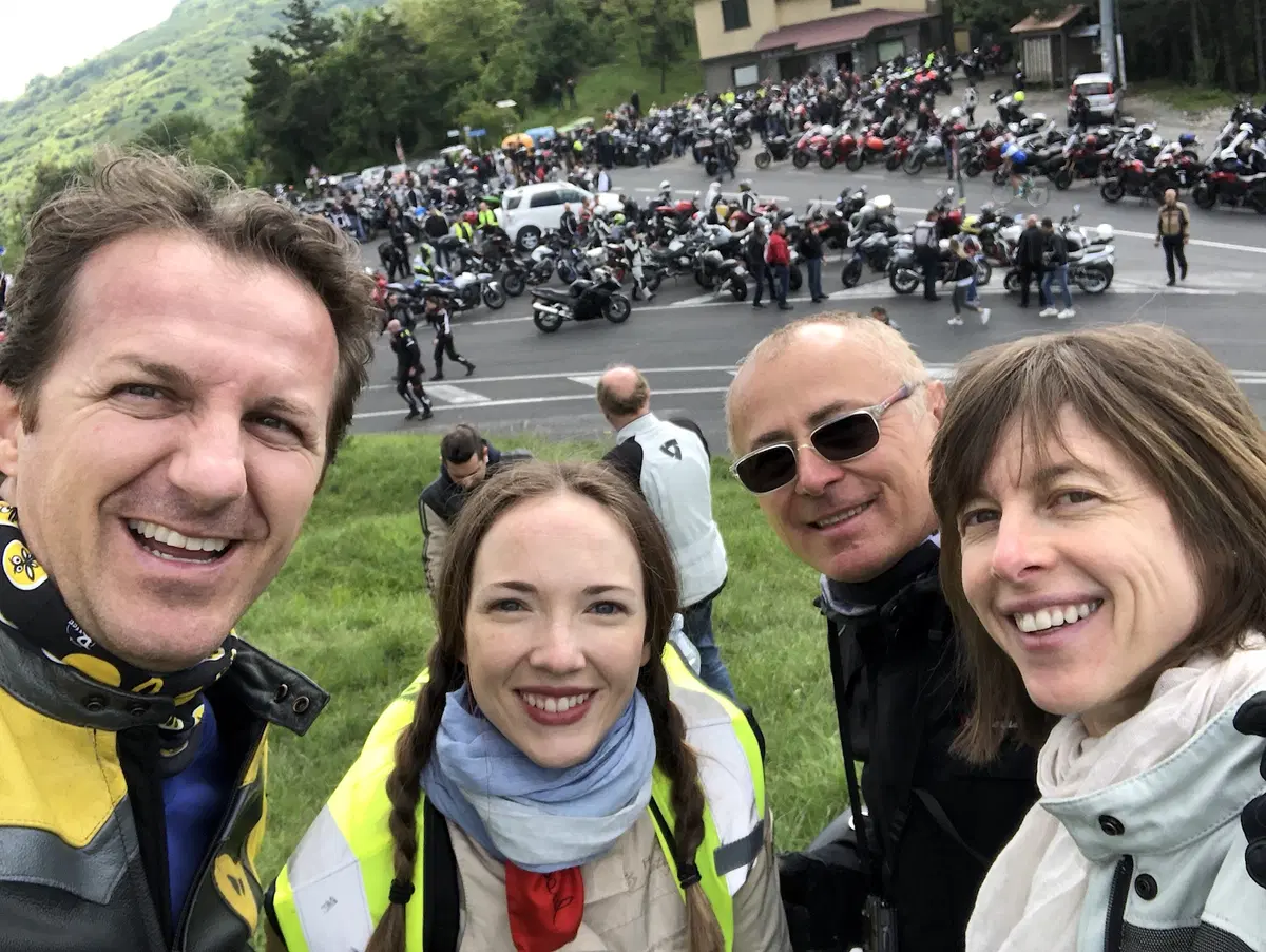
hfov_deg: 56.8
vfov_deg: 44.2
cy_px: 476
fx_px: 1171
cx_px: 633
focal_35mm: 32
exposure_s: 1/301
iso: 20
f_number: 2.2
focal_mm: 2.87
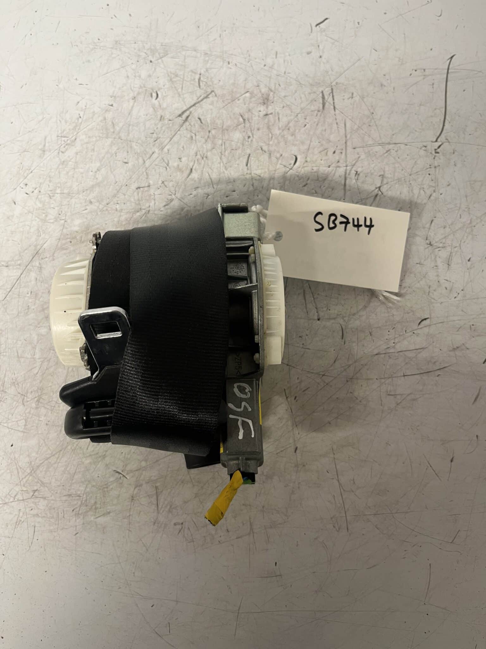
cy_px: 324
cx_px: 243
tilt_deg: -76.5
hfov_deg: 53.1
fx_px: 487
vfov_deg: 67.3
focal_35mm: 26
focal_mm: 5.1
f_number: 1.6
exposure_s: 1/50
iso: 125
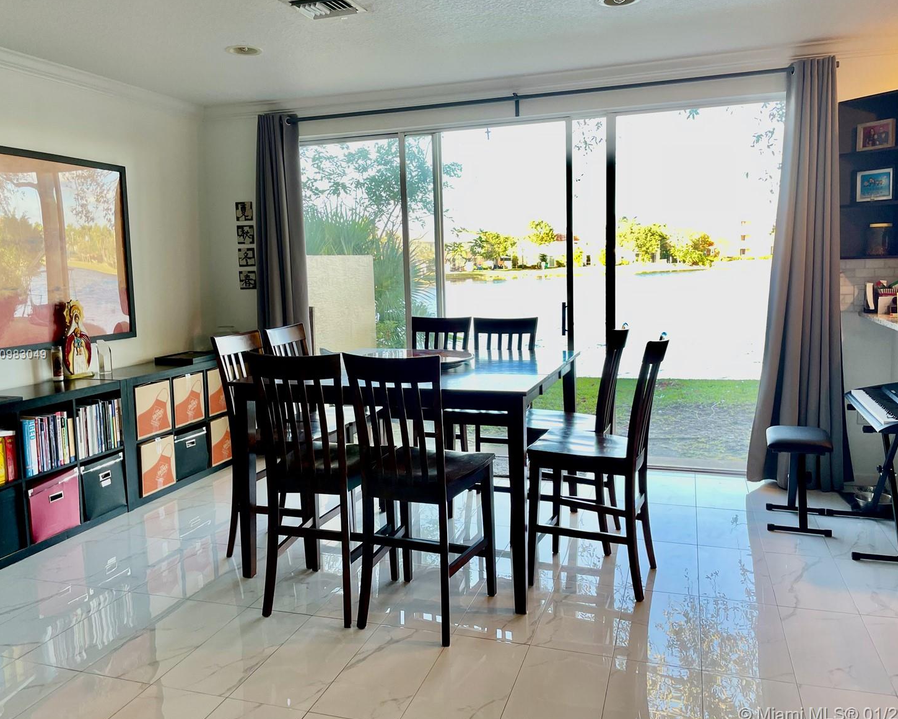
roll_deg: +1.5
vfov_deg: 51.5
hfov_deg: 62.2
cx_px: 444
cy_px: 355
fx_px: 744
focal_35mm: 28
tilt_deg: -6.4
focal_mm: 4.2
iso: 80
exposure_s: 1/120
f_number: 1.6
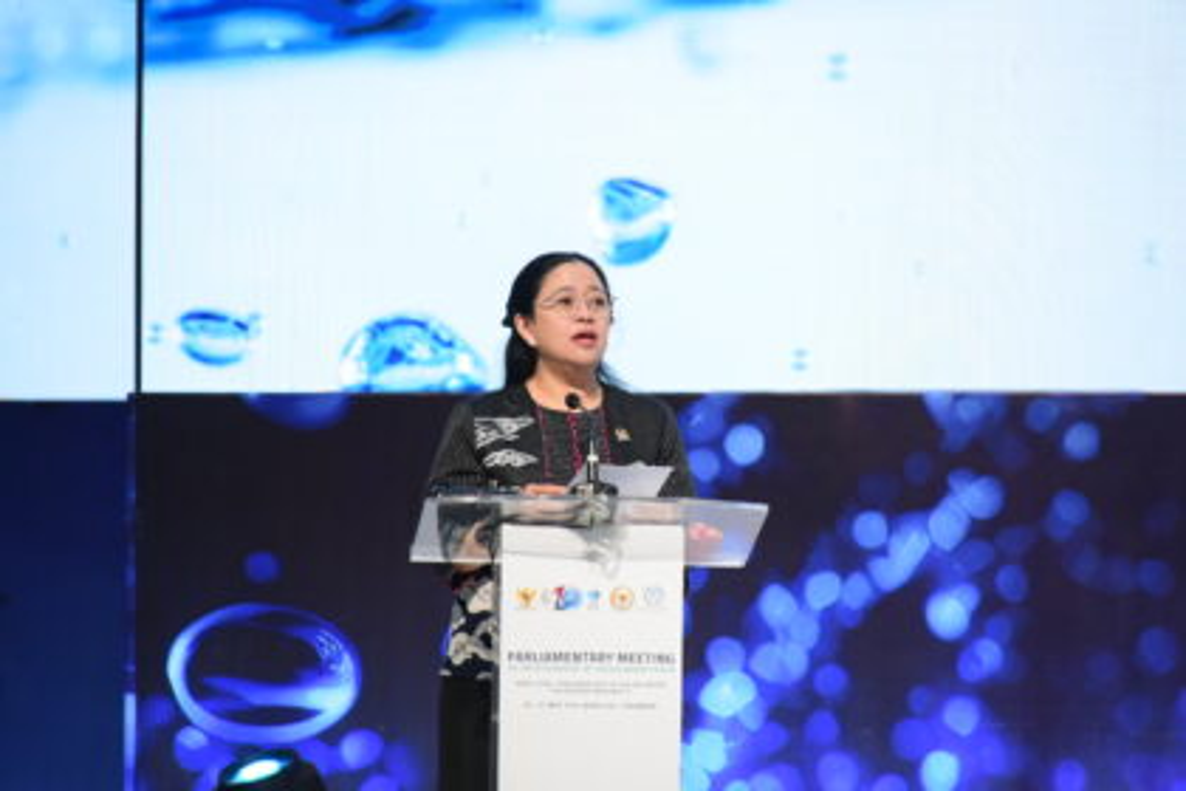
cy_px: 396
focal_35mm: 200
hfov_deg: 10.3
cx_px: 593
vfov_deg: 6.9
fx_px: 6588
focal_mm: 200
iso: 2500
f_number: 4.5
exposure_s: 1/200
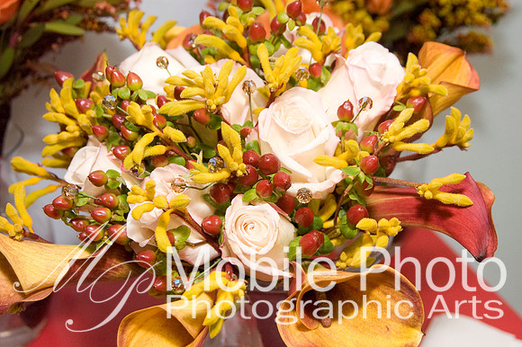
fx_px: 826
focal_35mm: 57
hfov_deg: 35.1
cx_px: 261
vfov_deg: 23.8
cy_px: 174
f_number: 5.6
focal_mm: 38
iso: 400
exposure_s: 1/60
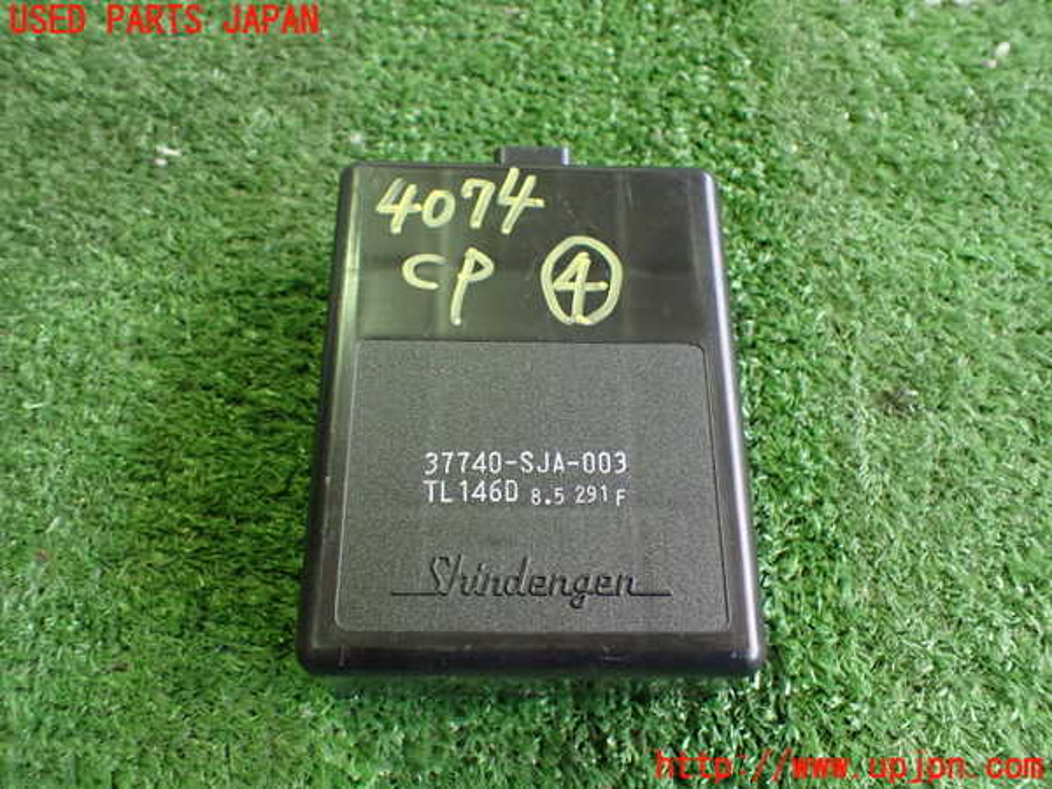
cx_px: 526
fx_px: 912
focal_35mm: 30
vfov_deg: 46.8
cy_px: 394
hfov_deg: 60.0
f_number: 2.3
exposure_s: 1/60
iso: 800
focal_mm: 5.4
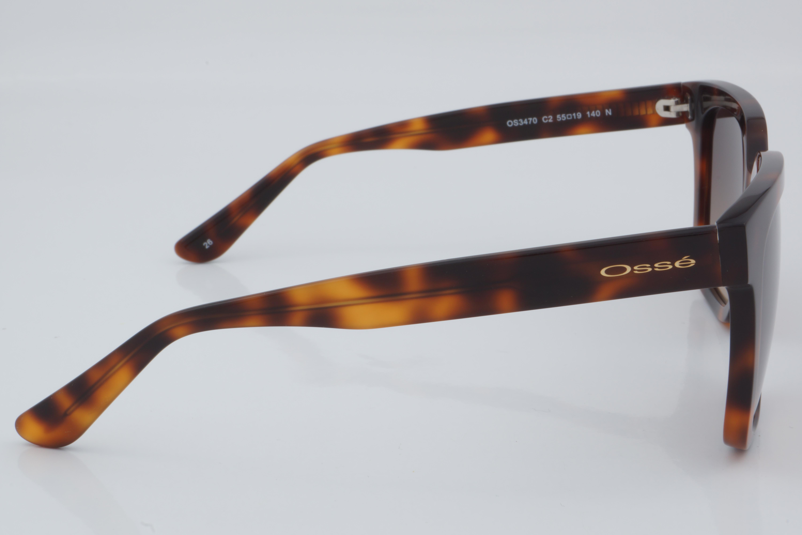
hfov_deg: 27.0
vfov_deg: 18.2
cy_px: 268
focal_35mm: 75
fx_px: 1671
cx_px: 401
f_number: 32
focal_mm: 50
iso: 100
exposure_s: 1/4
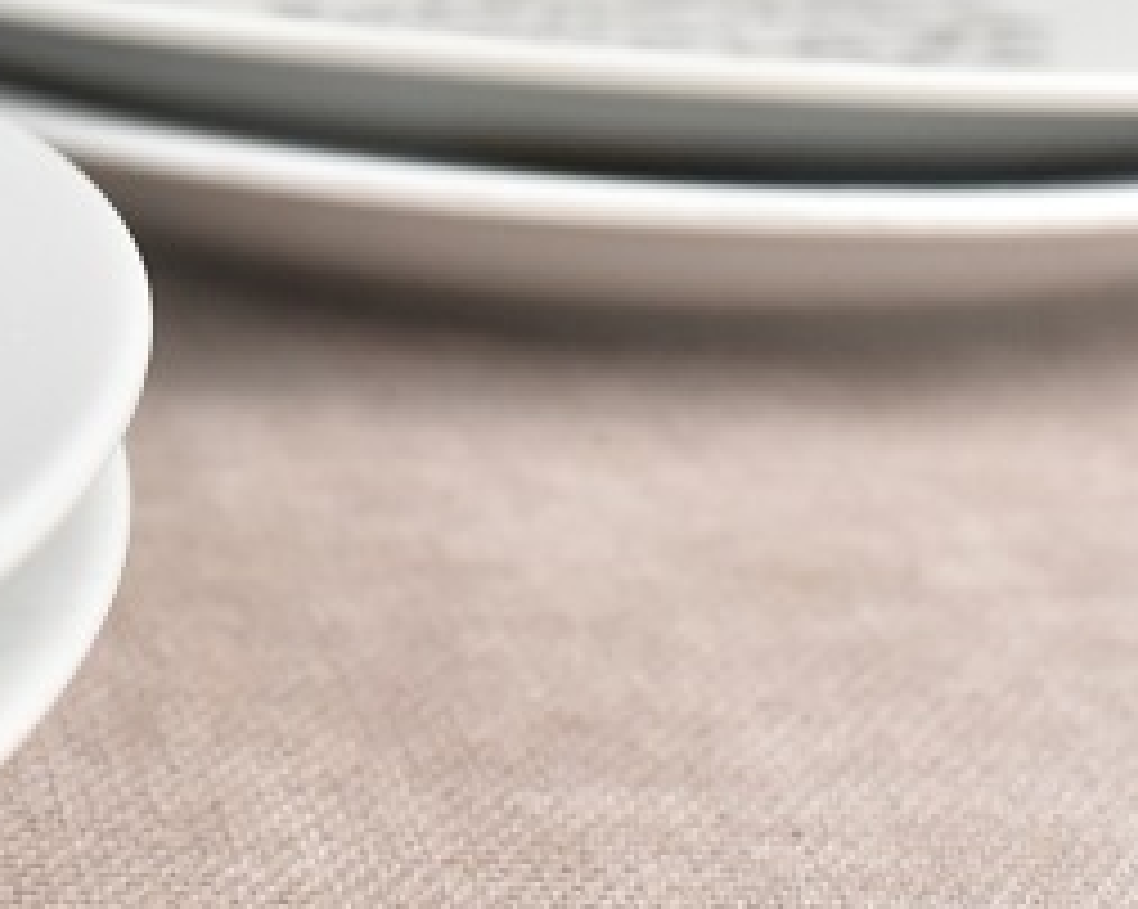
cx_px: -54
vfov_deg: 13.1
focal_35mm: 117
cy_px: 194
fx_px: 3933
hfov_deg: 16.1
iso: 800
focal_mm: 21
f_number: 5
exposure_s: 1/125
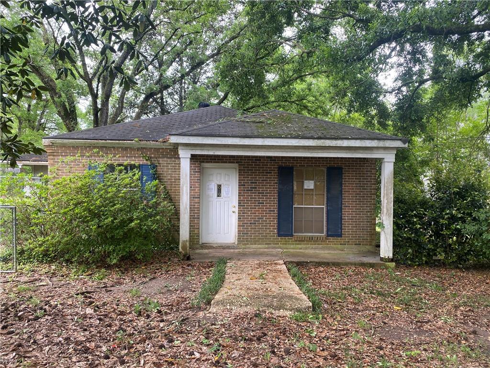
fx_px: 368
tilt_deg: +1.4
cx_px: 245
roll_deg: -0.8
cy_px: 184
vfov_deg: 53.1
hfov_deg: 67.3
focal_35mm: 26
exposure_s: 1/121
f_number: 1.8
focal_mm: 4.25
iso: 40
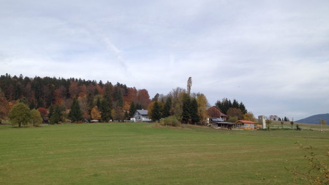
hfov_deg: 49.3
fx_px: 358
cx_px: 153
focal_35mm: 41
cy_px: 118
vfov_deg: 28.9
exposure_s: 1/1200
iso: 50
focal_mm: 4.28
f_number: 2.4
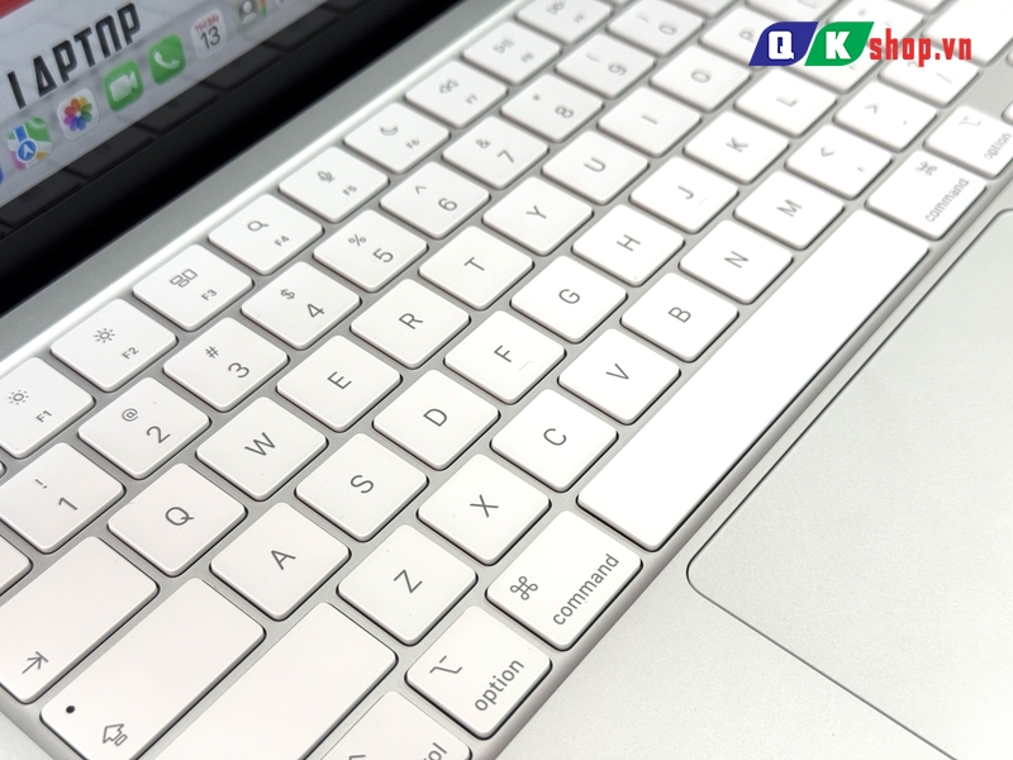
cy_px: 380
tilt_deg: -48.8
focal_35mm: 48
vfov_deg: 30.3
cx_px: 506
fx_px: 1405
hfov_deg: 39.7
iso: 80
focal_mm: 6.76
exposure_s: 1/164
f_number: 1.78
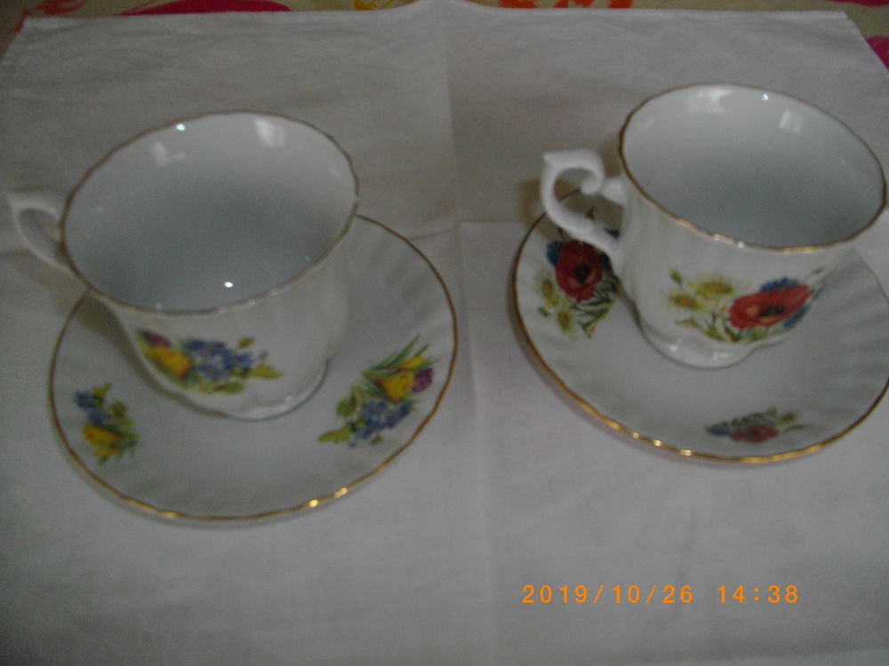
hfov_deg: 56.8
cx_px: 444
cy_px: 333
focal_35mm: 32
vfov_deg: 44.2
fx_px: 822
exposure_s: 1/50
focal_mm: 5.7
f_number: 2.9
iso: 200
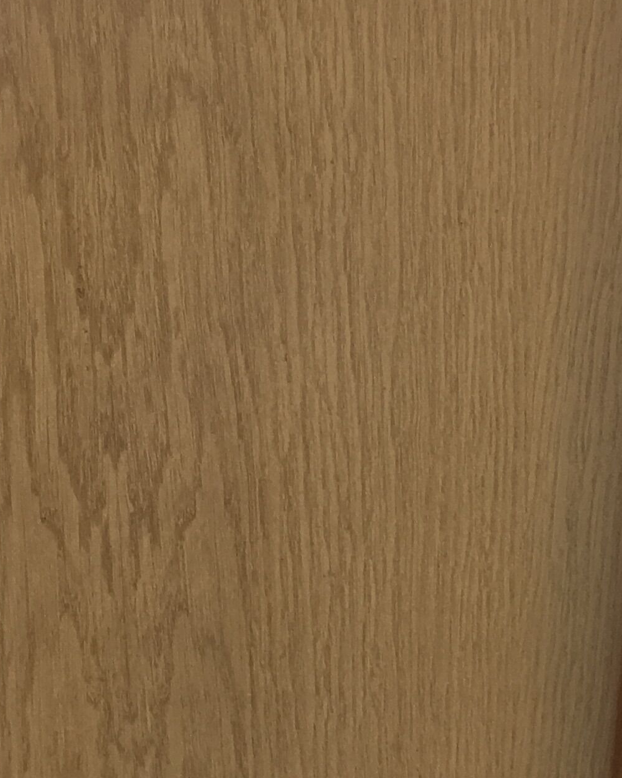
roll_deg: +2.0
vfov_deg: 21.0
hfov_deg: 16.9
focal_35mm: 91
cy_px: 490
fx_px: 2094
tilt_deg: -33.3
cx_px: 264
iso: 40
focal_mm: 4.15
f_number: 2.2
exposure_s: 1/100
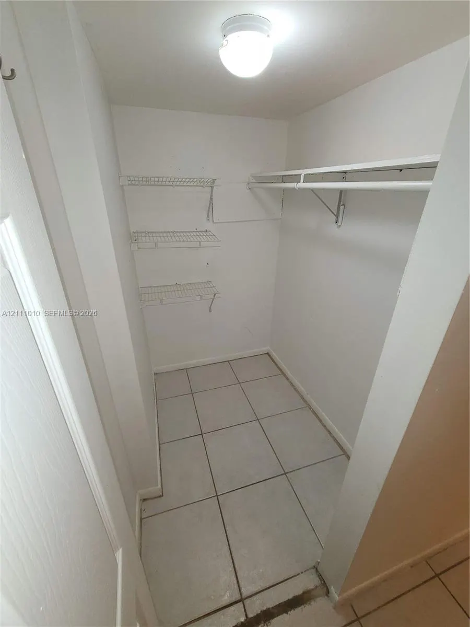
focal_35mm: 13
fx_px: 235
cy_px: 314
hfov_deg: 89.9
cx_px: 235
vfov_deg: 106.2
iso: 160
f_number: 2.2
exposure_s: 1/60
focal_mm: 2.2
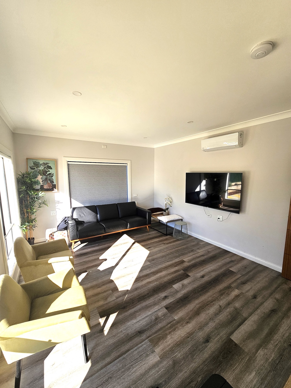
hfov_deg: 89.9
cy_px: 194
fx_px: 146
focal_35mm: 13
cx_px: 146
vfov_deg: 106.2
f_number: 2.2
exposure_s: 1/395
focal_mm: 2.2
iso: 50
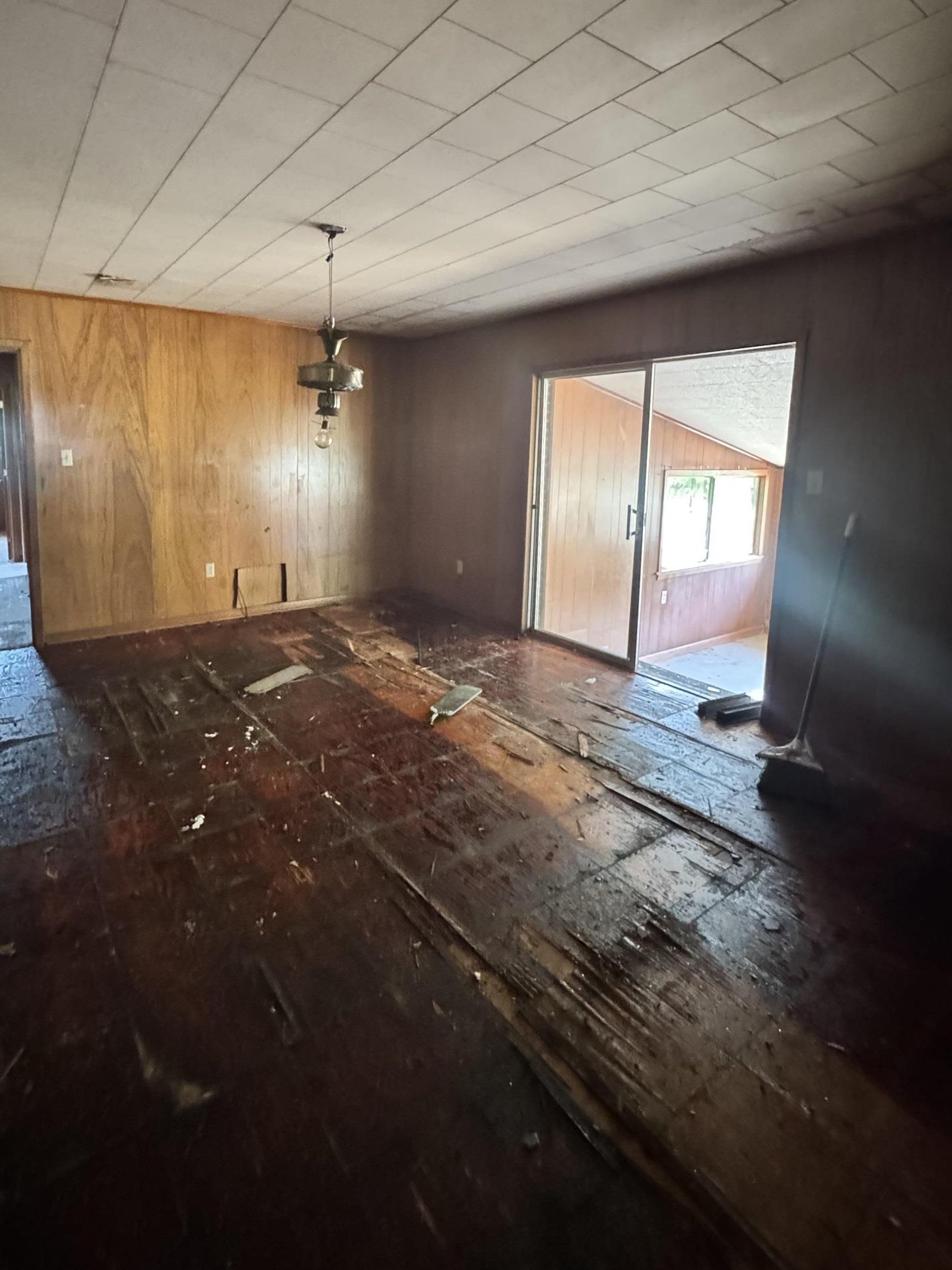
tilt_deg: -5.2
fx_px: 623
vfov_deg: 90.1
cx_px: 385
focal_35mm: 17
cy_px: 524
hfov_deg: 74.0
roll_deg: -1.4
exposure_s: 1/40
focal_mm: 2.22
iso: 1250
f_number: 2.2
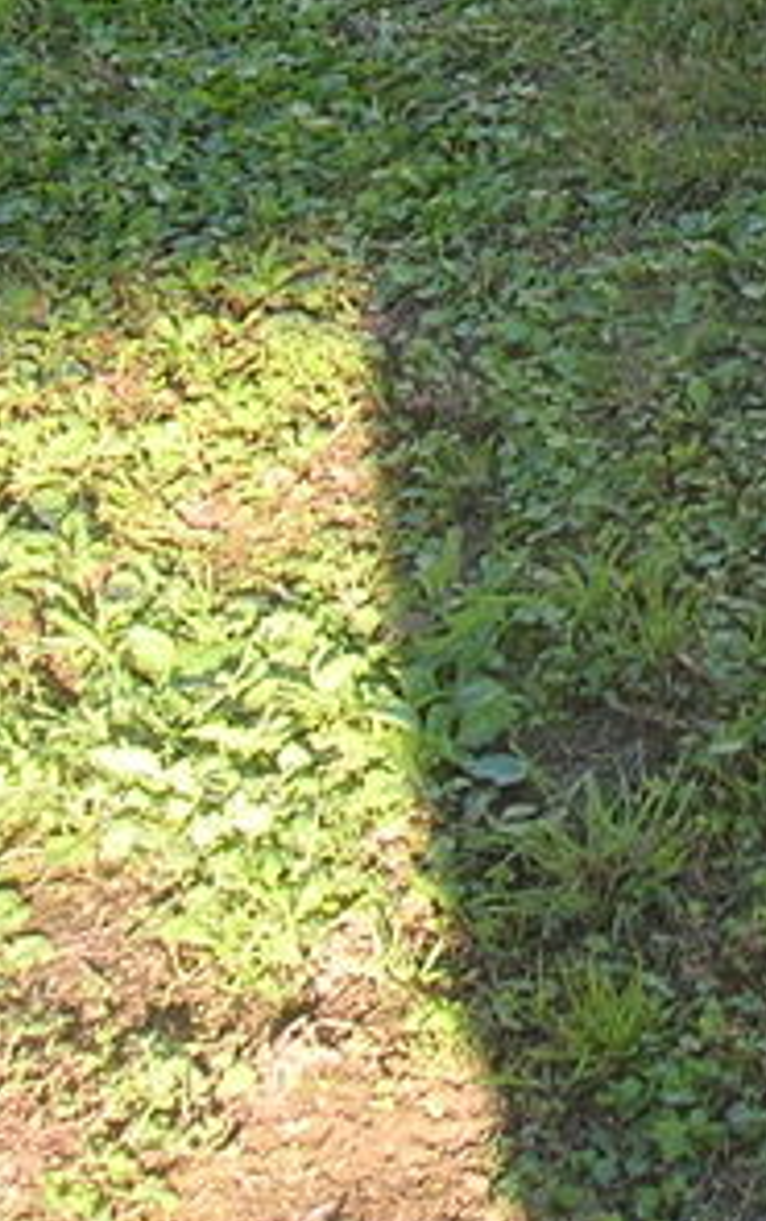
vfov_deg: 16.4
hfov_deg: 9.9
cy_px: -244
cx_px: 1586
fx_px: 4065
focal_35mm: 122
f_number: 4.9
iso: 50
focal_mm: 5.7
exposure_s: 1/31.3
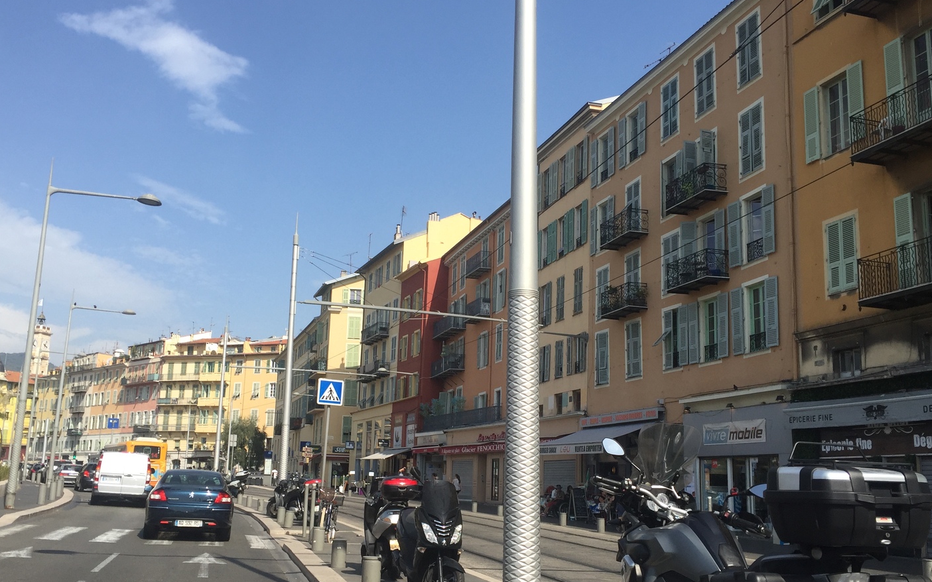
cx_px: 440
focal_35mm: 35
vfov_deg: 36.2
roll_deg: -1.9
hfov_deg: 55.3
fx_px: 889
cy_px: 335
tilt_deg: +7.9
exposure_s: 1/1799
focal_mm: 4.15
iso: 32
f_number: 2.2
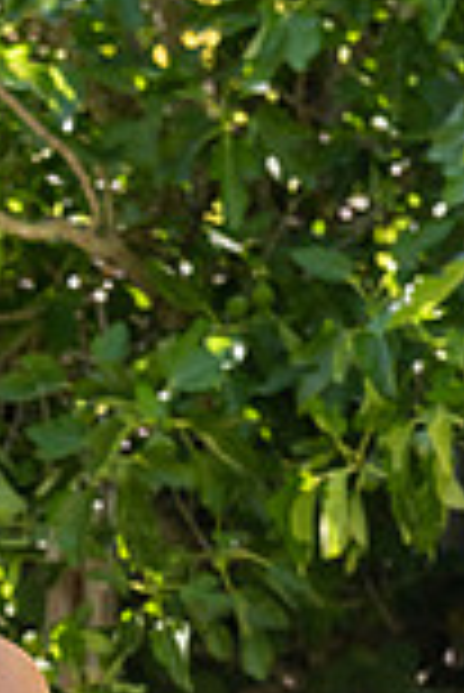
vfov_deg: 11.5
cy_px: 828
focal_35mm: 175
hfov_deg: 7.8
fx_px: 3375
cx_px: -158
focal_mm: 60
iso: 640
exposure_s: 1/320
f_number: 5
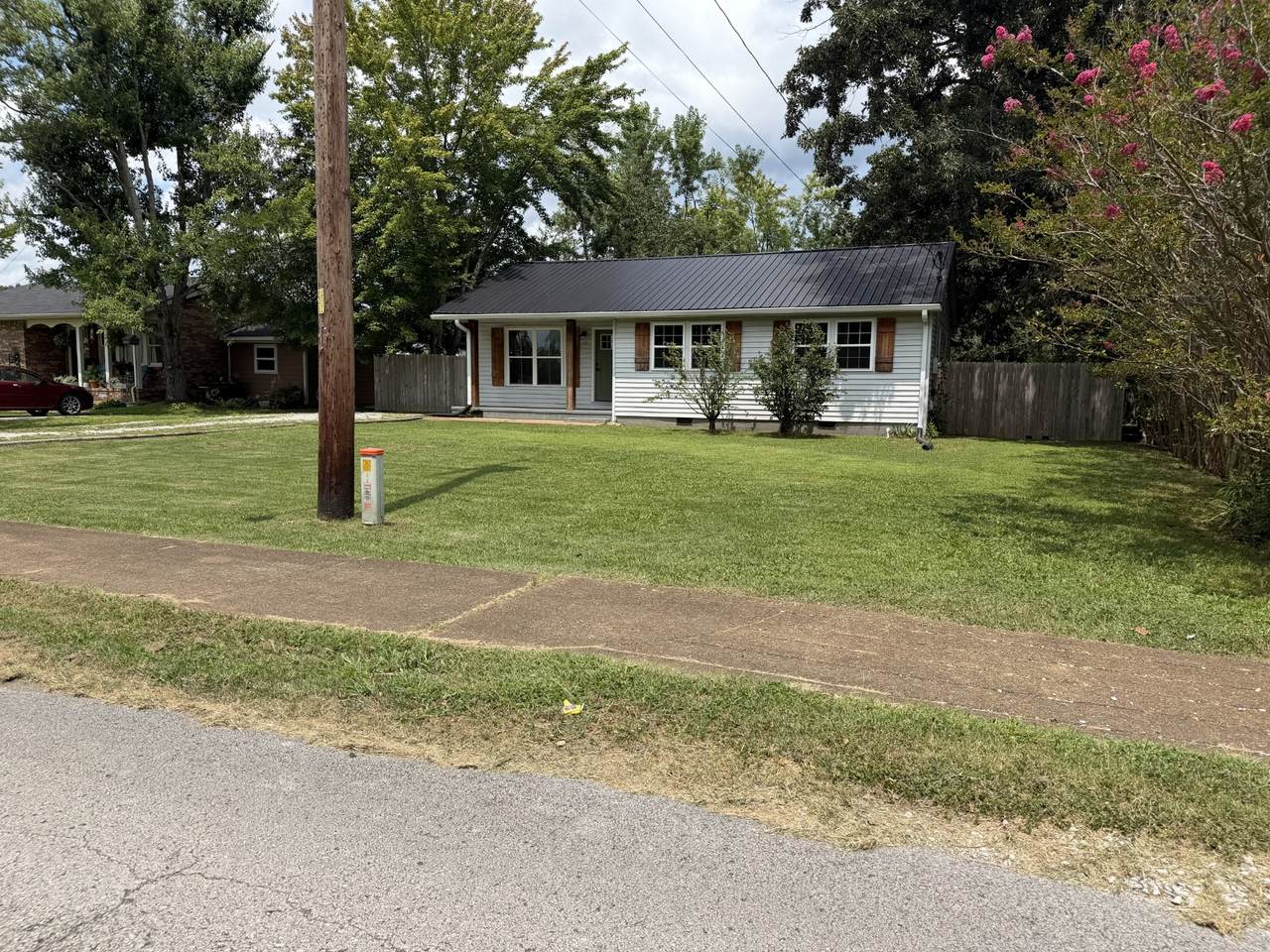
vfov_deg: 56.8
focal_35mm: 24
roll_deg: -1.0
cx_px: 635
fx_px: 881
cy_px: 476
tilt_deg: -6.1
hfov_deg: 71.6
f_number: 1.78
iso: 80
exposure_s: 1/4673
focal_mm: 6.76
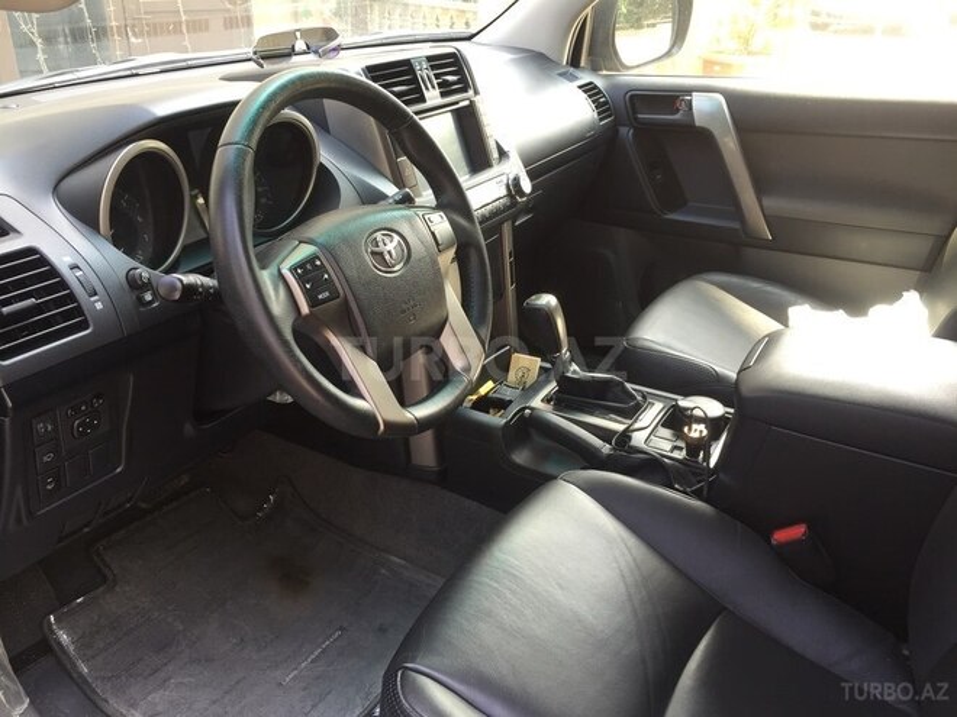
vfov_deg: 48.2
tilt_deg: -24.4
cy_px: 358
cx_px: 478
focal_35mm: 29
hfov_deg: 61.7
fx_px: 802
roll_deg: -1.6
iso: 32
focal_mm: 4.15
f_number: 2.2
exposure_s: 1/50
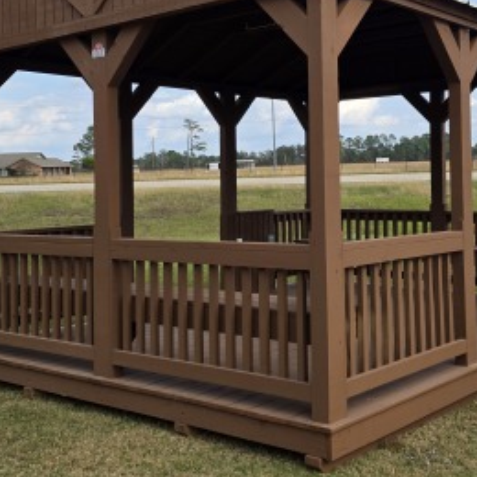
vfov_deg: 33.8
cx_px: 277
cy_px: 165
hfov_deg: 34.0
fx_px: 780
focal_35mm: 50
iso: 80
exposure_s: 1/3747
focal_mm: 6.3
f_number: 1.7
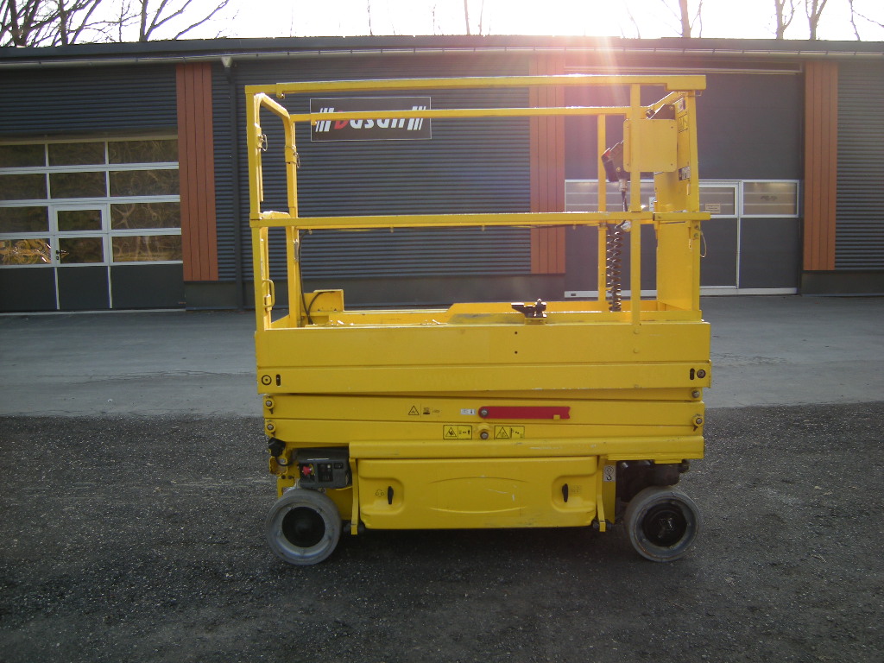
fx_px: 715
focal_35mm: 28
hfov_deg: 63.4
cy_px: 332
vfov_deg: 49.7
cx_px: 442
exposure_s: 1/238
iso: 64
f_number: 2.8
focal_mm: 4.7
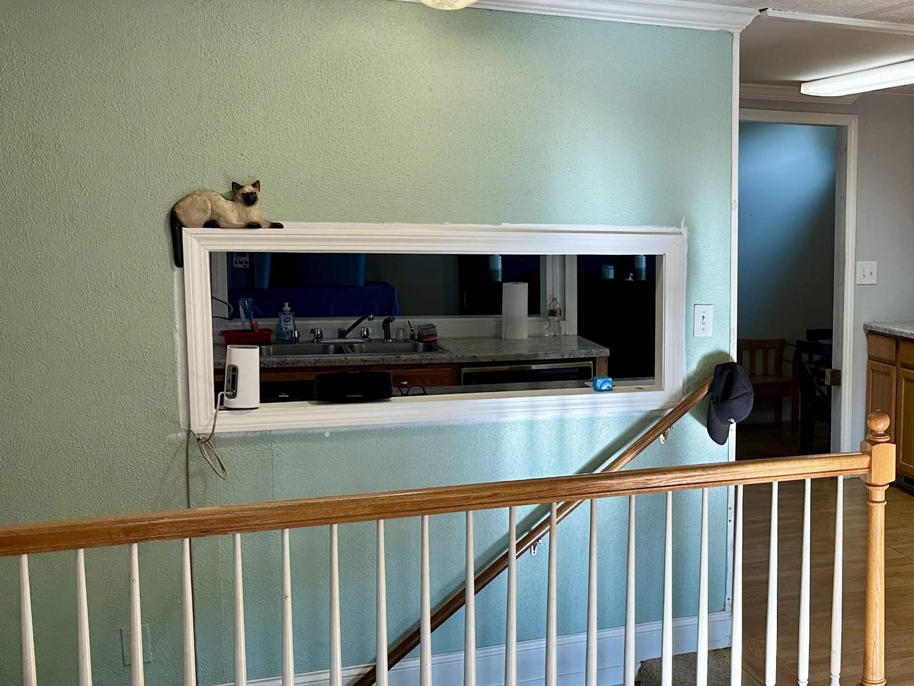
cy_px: 346
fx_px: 1241
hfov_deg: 37.5
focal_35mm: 47
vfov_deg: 30.9
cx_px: 844
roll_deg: -1.2
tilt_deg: -6.8
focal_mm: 6.86
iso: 125
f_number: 1.78
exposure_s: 1/120
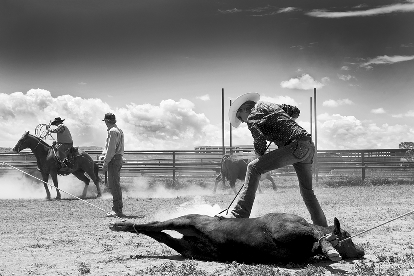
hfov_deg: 41.1
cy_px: 138
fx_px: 552
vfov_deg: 28.1
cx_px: 207
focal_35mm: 48
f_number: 11
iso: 320
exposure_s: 1/500
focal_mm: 48
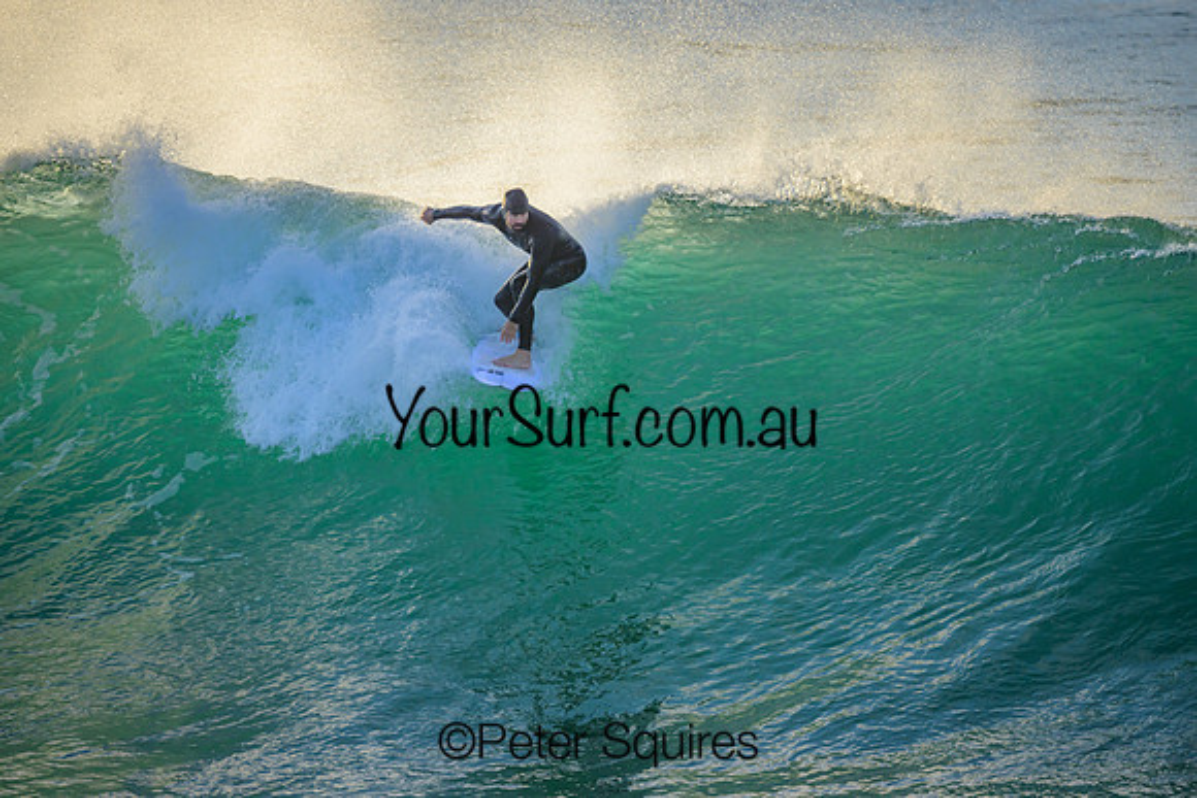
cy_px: 399
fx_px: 26605
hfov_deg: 2.6
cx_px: 598
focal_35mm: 800
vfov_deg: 1.7
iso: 1000
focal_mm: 800
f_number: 6.3
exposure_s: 1/2000
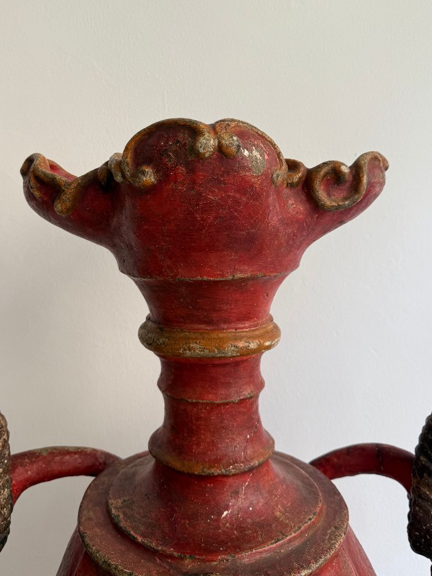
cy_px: 238
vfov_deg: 56.5
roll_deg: +0.8
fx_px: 532
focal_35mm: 32
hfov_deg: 44.1
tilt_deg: -3.9
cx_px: 196
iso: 64
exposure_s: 1/241
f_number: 1.78
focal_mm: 6.76
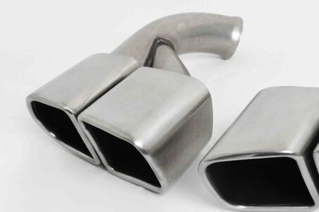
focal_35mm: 64
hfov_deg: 30.9
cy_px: 102
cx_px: 237
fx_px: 566
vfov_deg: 21.2
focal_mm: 24
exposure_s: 1/200
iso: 3200
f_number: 20
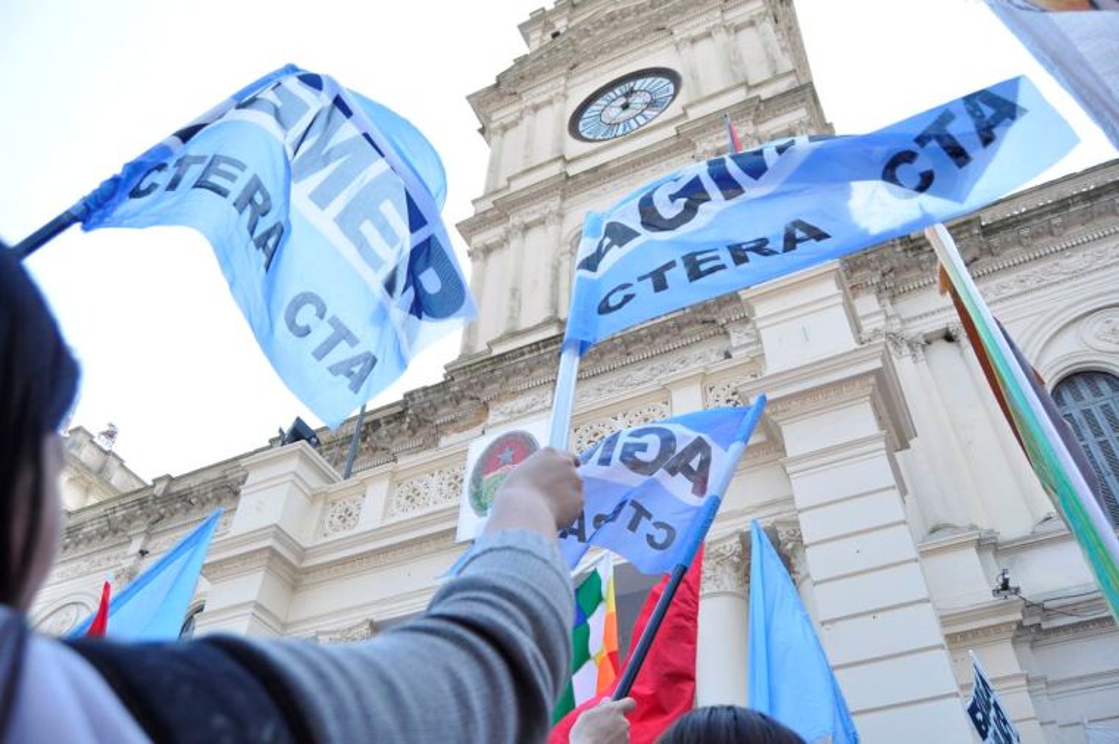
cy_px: 372
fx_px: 839
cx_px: 560
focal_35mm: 27
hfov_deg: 67.4
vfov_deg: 47.9
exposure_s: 1/800
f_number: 4.5
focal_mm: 18
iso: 320
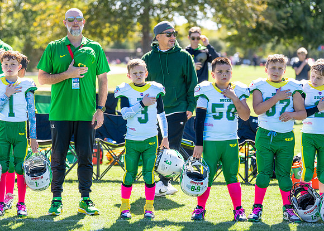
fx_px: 1187
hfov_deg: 15.5
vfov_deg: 11.1
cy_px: 108
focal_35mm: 129
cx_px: 122
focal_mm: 101
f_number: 2.8
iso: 160
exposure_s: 1/1250
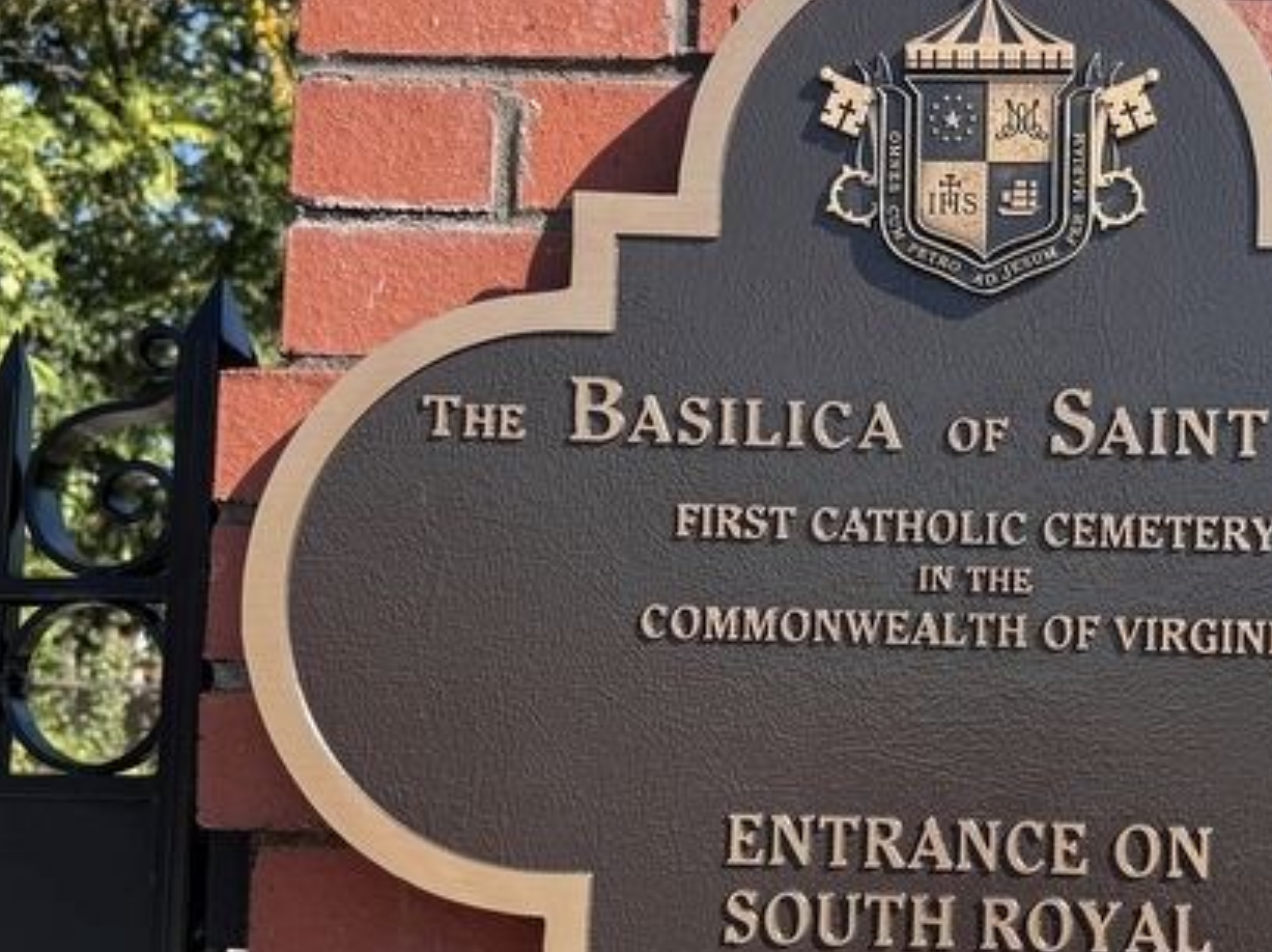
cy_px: 616
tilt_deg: +3.6
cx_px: 921
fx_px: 1726
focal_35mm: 47
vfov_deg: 30.7
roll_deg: -2.4
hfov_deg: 39.6
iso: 80
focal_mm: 6.76
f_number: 1.78
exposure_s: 1/1727
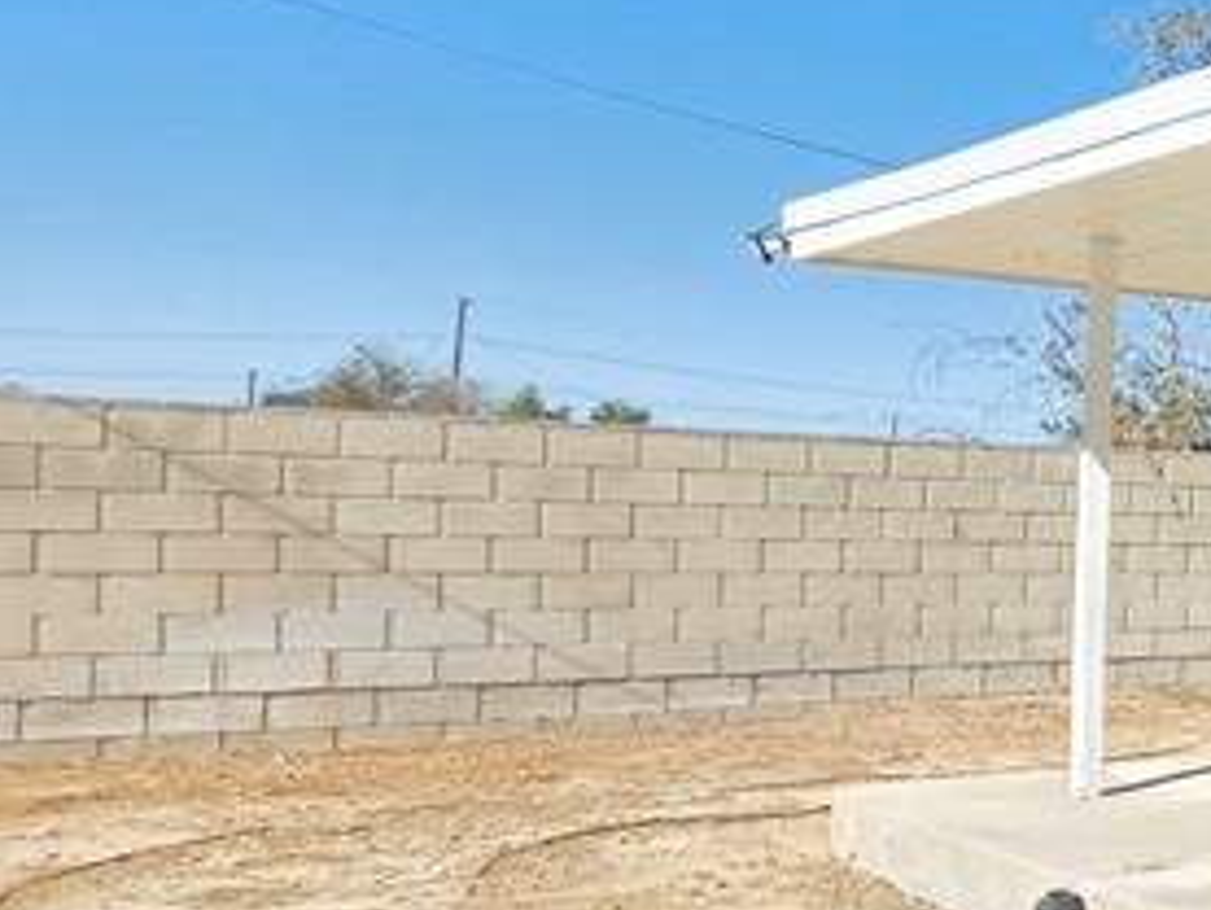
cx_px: 2160
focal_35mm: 48
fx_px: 1680
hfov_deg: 22.7
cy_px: 573
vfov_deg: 30.2
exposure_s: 1/1038
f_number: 1.9
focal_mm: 2.2
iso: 32
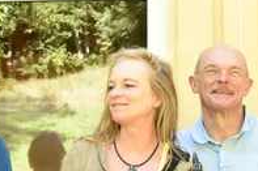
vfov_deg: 11.2
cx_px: 126
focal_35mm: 122
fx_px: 874
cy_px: 141
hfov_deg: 16.8
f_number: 13
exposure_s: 1/640
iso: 12800
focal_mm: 40
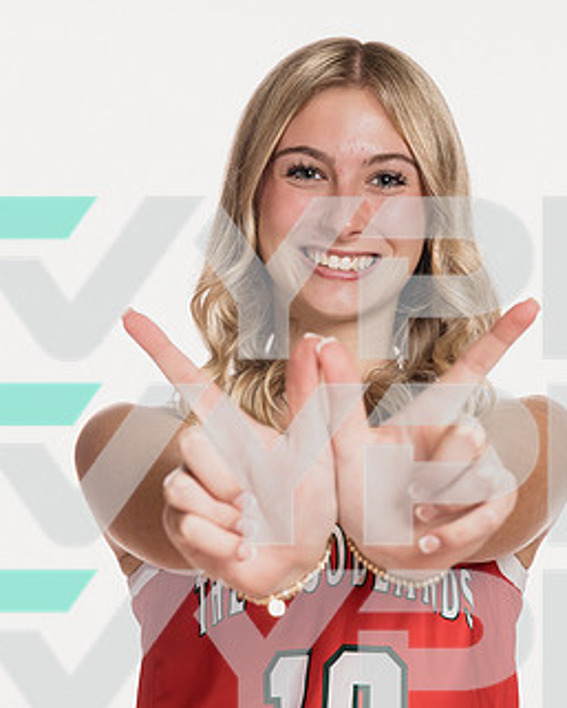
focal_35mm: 98
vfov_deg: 19.5
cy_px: 465
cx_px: 340
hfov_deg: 15.7
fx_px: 2055
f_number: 5.6
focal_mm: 49
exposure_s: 1/250
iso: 640
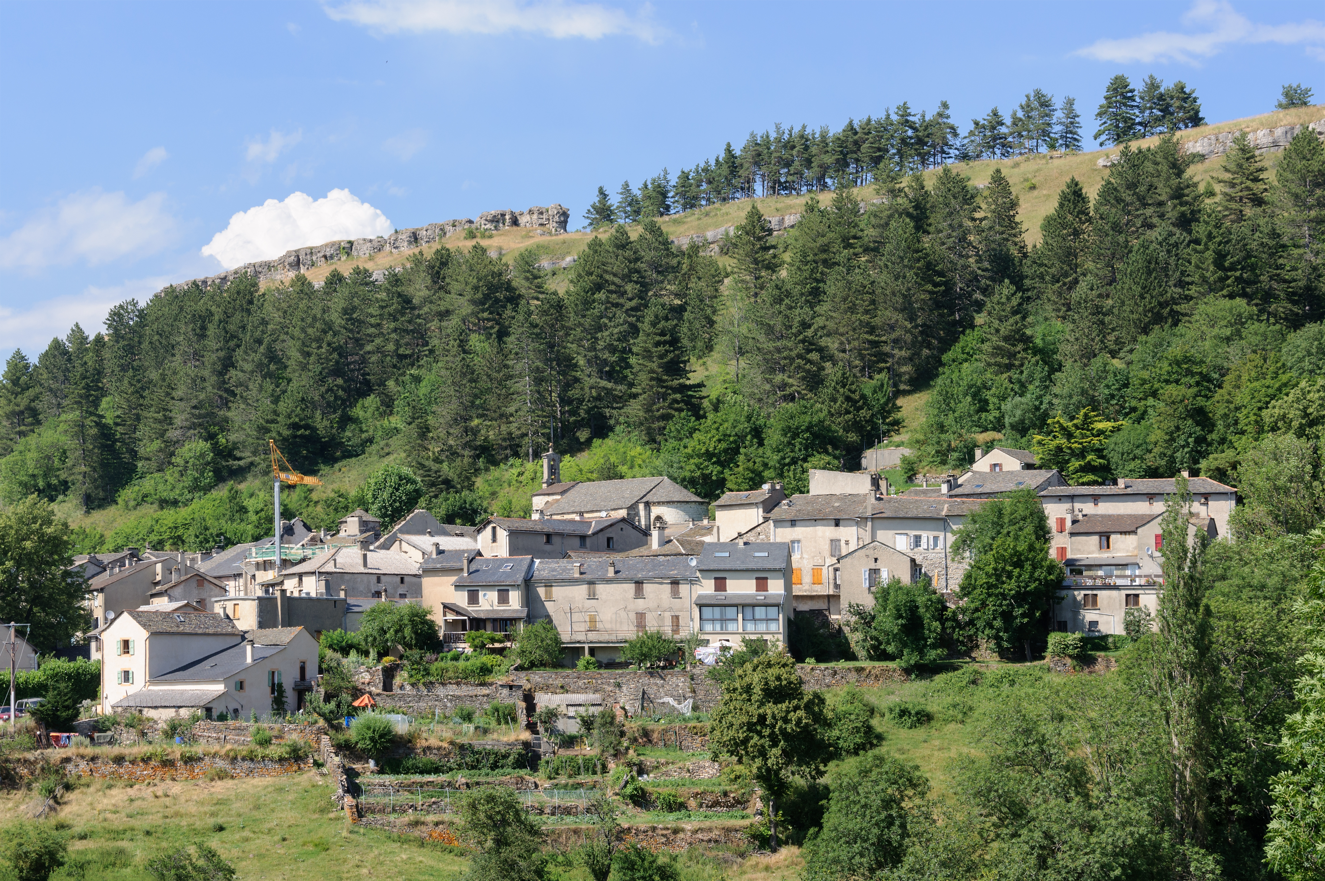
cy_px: 440
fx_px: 2647
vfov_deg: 18.9
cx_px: 662
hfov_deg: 28.1
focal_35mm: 72
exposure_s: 1/320
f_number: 10
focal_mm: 48
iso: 200
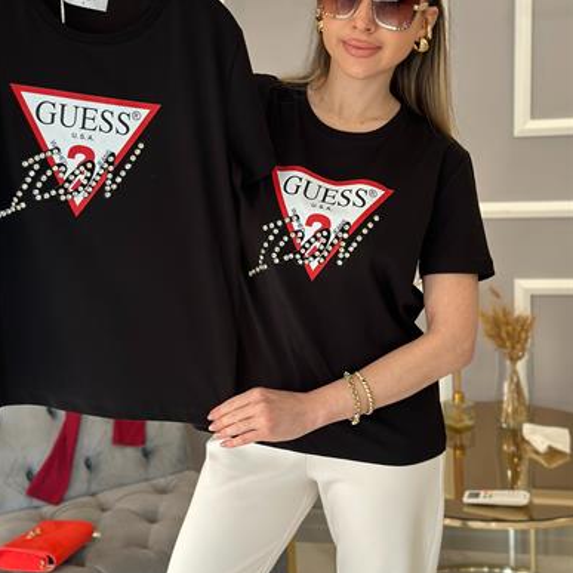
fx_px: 1067
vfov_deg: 30.0
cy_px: 240
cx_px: 286
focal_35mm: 57
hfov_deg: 30.0
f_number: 1.78
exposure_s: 1/111
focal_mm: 6.86
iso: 125
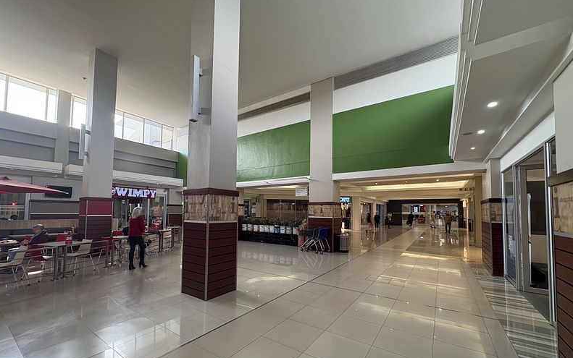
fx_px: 234
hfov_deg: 101.4
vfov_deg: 74.5
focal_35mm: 15
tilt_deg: +3.0
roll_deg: +0.1
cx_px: 284
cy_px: 203
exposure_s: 1/100
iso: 200
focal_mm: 2.22
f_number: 2.2
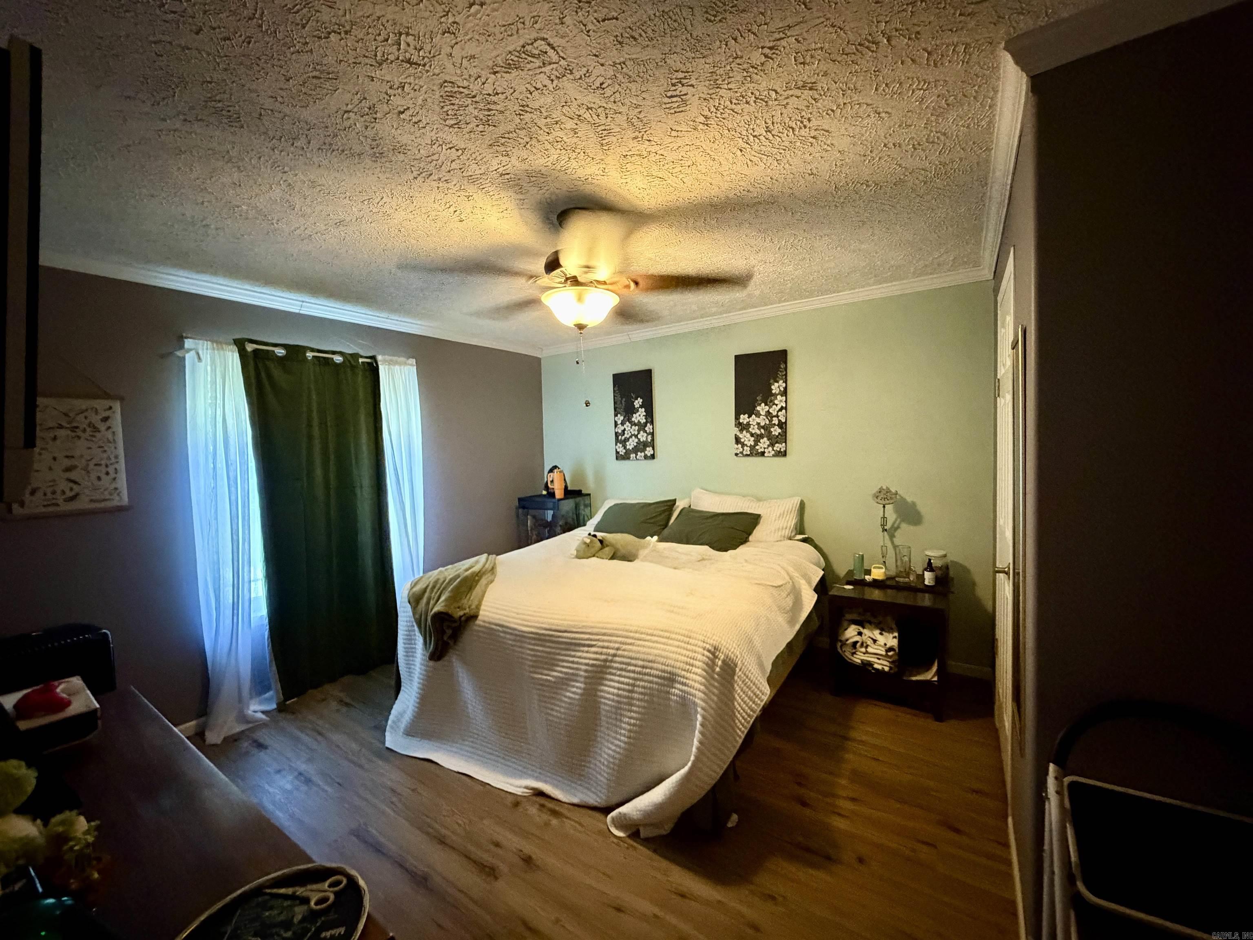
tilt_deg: -2.1
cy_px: 470
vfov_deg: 85.7
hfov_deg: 102.1
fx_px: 507
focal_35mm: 14
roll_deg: +2.7
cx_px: 626
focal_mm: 2.22
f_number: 2.2
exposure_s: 1/40
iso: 1000
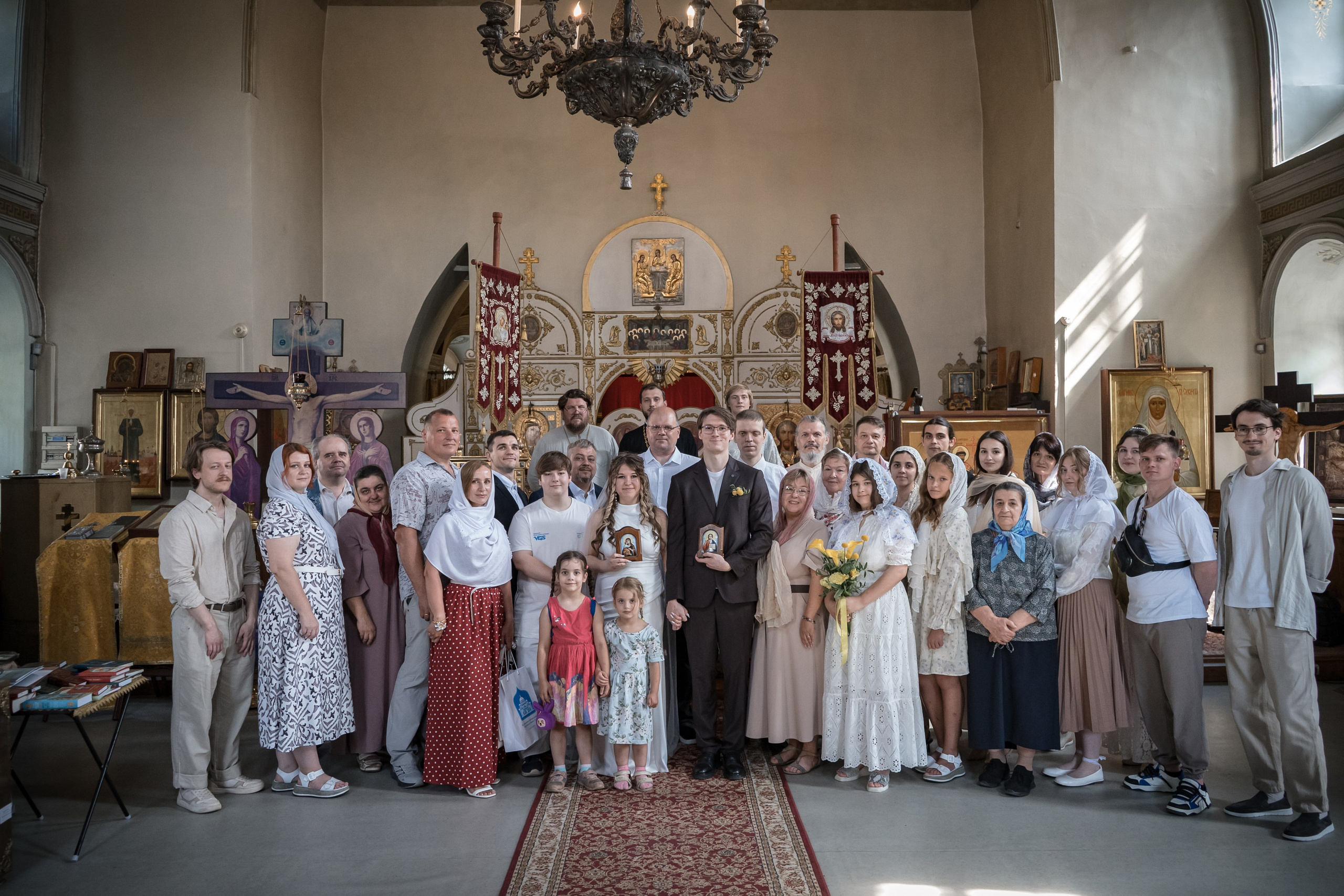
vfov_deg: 46.4
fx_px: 1045
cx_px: 672
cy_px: 448
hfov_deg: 65.5
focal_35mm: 28
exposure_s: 1/250
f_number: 3.5
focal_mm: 28
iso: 4000
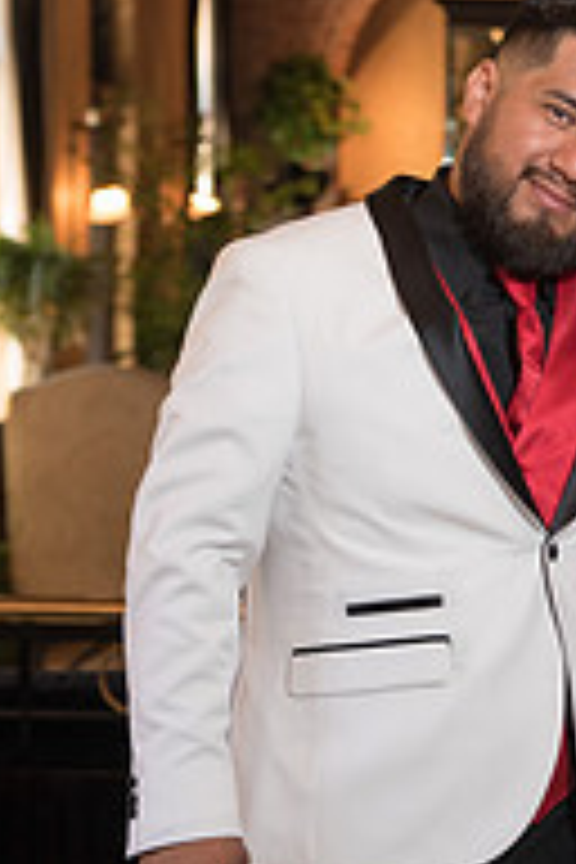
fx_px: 3096
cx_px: 567
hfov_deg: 10.5
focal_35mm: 129
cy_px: 320
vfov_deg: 15.9
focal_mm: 55
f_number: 3.5
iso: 1250
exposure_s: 1/160
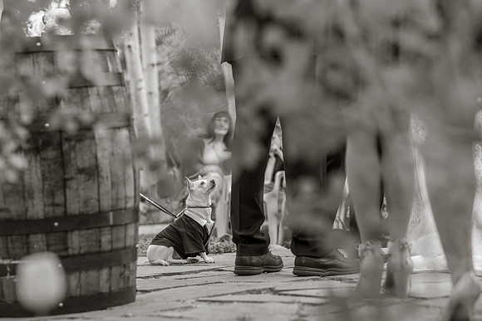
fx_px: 1433
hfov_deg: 19.1
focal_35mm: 107
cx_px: 214
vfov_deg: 12.8
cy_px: 189
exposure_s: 1/200
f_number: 2.8
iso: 100
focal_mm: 85
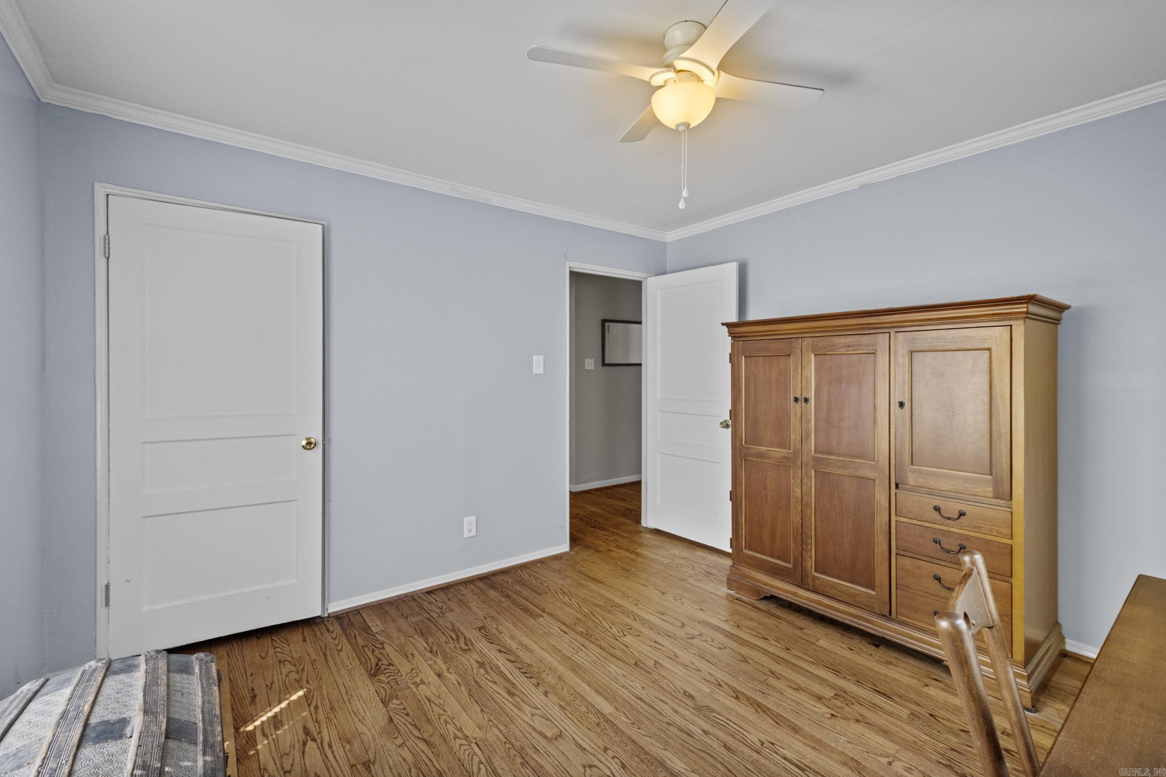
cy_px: 388
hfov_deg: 100.4
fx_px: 486
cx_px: 583
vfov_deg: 77.3
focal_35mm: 15
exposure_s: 1/13
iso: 400
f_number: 6.4
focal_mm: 10
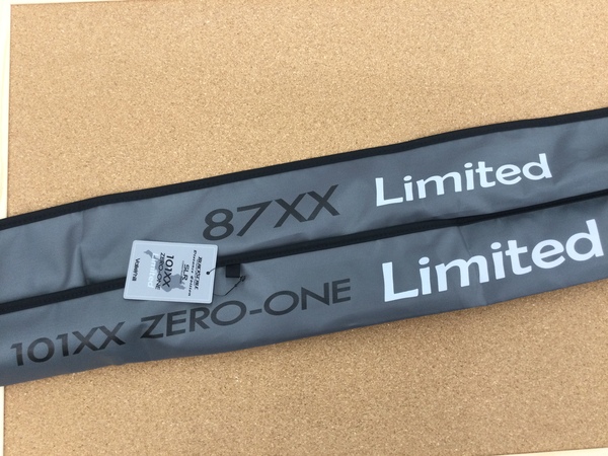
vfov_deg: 45.4
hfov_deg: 58.4
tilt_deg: -81.3
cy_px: 228
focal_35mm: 31
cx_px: 304
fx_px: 544
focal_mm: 3.3
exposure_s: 1/30
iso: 50
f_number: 2.4
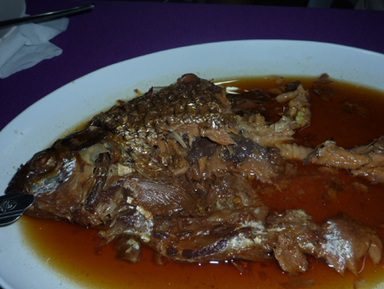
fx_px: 411
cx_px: 192
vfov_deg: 38.7
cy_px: 144
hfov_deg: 50.1
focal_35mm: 37
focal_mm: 4.4
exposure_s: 1/30
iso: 100
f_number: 4
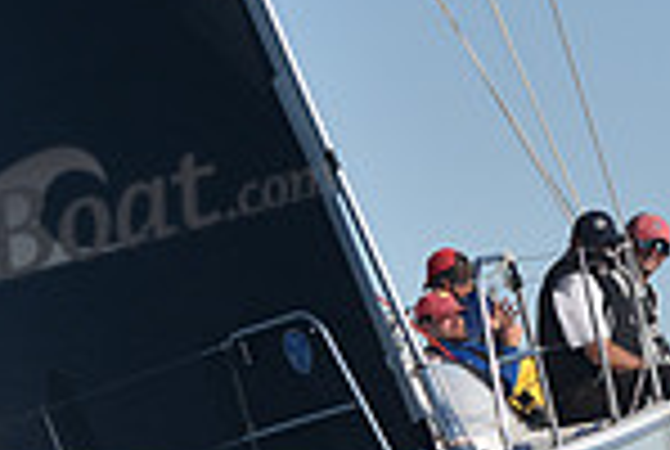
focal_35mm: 330
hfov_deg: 6.2
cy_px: 412
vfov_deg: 4.2
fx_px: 6154
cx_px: 571
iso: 250
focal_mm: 85
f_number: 3.5
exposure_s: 1/3200
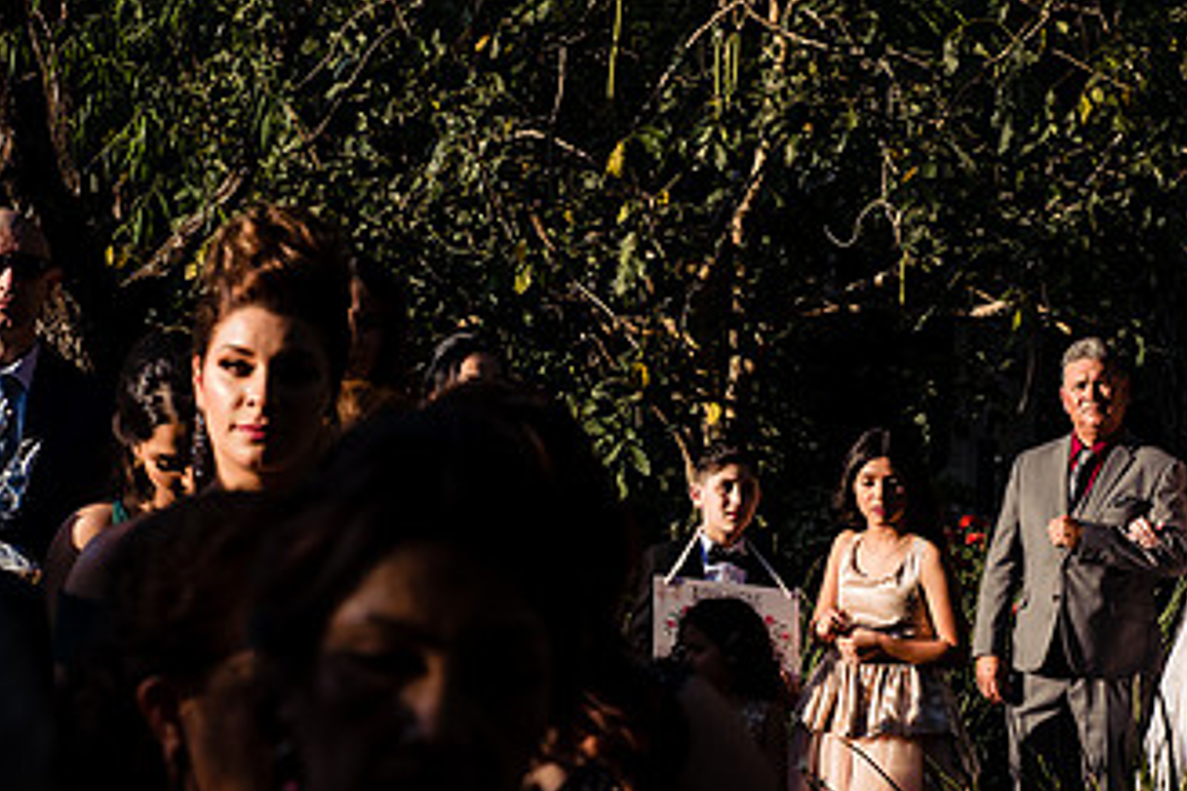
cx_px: 734
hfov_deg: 16.2
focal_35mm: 126
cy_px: 517
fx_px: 4154
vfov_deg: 10.9
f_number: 6.3
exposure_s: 1/2500
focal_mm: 70
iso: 1000
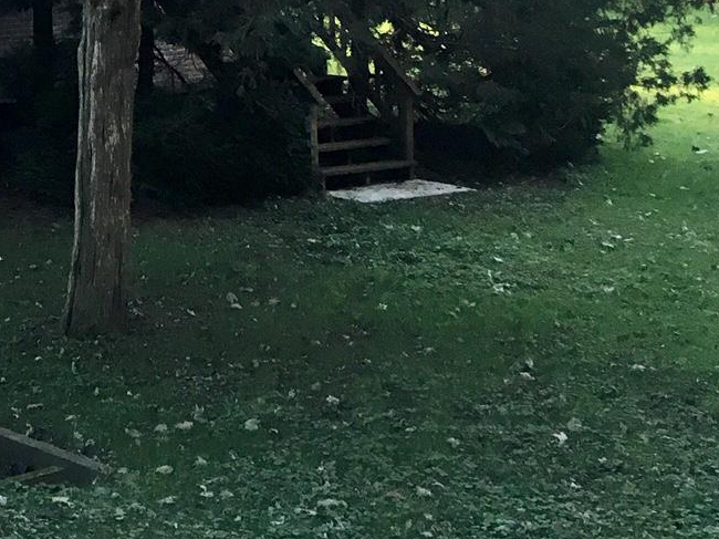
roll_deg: +0.9
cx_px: -346
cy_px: -159
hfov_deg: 19.2
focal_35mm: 90
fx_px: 1869
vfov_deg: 15.6
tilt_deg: -0.1
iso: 25
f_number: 2.2
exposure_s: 1/30
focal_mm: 4.15
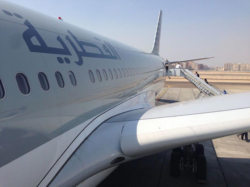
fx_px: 238
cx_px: 125
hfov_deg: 55.4
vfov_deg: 42.9
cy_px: 94
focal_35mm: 33
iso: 50
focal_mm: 4.12
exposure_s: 1/1869
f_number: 2.4
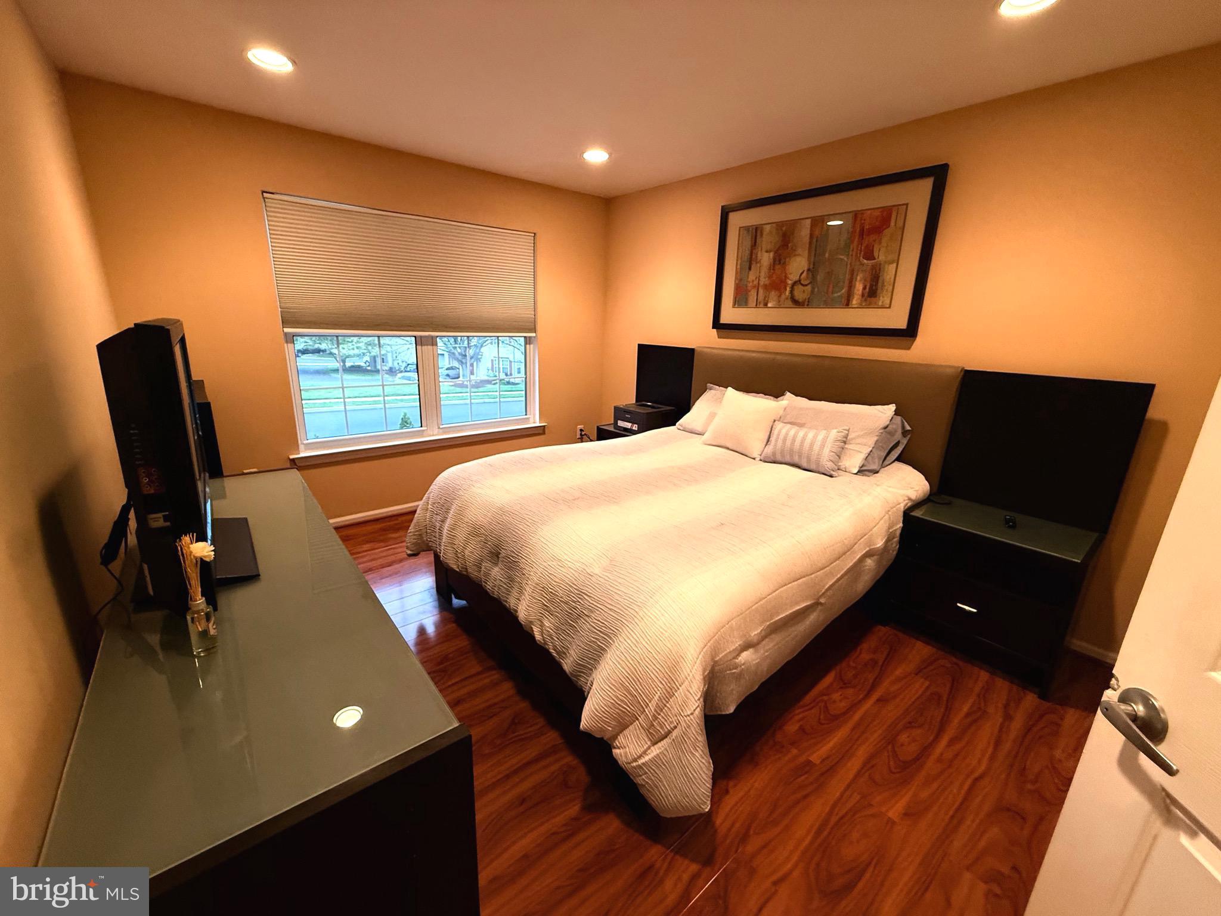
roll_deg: -2.2
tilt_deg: -14.9
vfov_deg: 85.7
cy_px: 458
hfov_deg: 102.1
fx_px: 494
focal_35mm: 14
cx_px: 610
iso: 320
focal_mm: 2.22
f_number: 2.2
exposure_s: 1/60
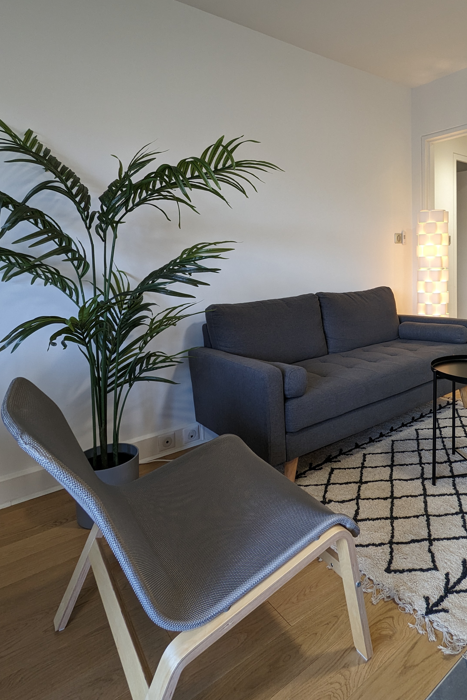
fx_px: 409
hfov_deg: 58.5
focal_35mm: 21
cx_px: 299
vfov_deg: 80.3
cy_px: 282
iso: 53
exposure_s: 1/25
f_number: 2.2
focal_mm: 2.35
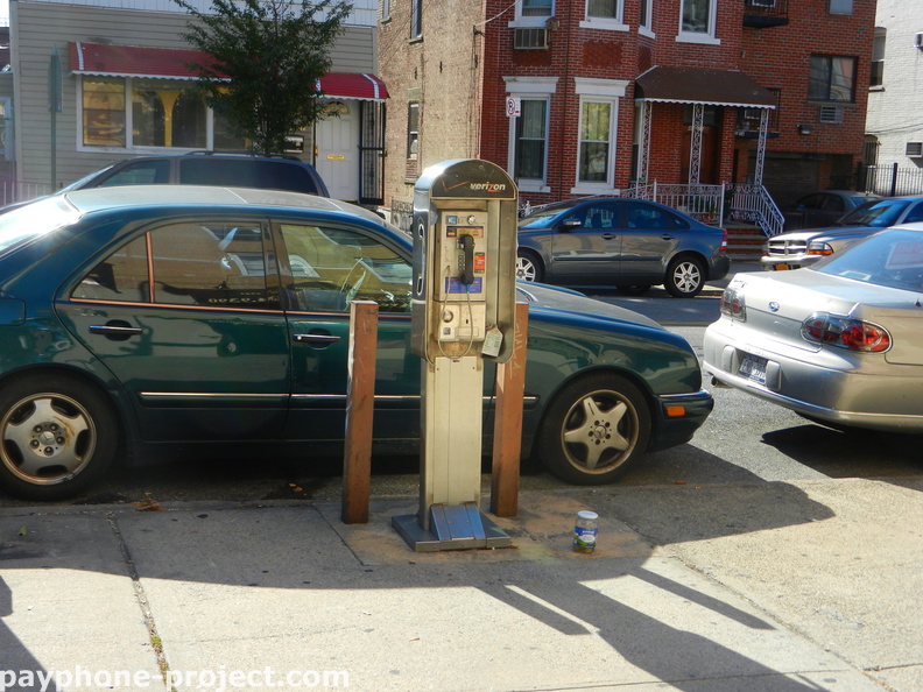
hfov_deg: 42.1
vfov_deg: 32.2
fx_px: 1200
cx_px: 462
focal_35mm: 45
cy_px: 346
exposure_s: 1/640
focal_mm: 8.2
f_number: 4.2
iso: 160
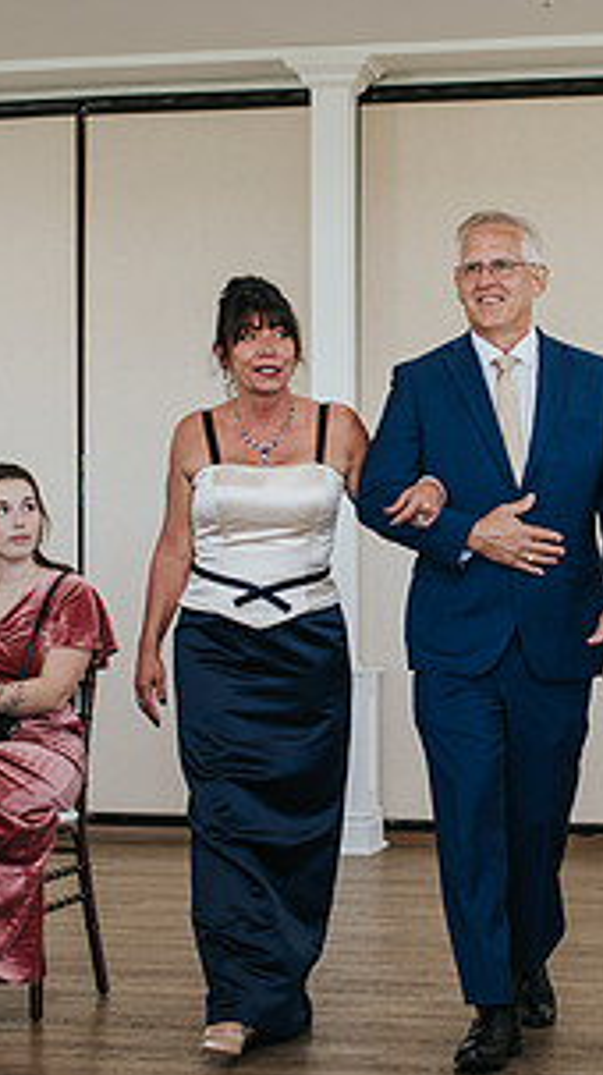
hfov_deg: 14.5
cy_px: 596
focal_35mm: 83
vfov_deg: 25.6
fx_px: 2364
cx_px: 374
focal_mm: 35
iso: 800
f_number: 3.5
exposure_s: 1/200
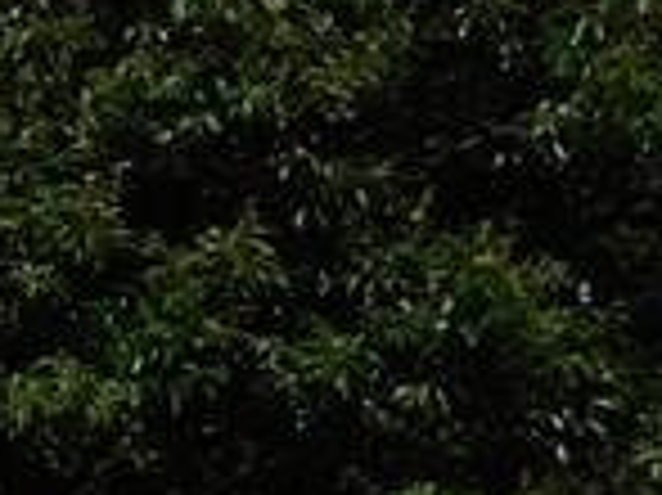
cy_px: 441
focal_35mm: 348
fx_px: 6650
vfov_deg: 4.3
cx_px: -1563
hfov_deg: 5.3
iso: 125
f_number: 8.2
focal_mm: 8.9
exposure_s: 1/400
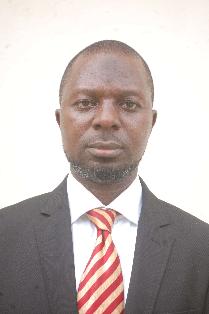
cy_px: 157
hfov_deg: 17.5
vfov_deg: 26.0
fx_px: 680
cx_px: 104
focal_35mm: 78
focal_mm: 52
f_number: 5.6
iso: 400
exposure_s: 1/200
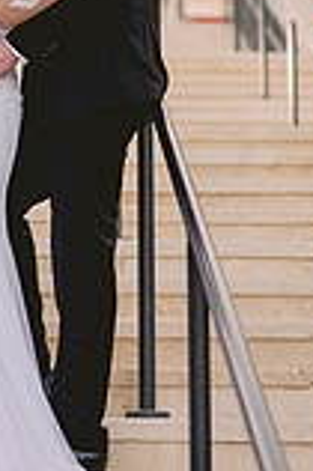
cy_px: 146
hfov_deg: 9.6
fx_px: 1856
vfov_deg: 14.4
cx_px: -7
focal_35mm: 142
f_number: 2
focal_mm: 50
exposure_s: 1/125
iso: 50
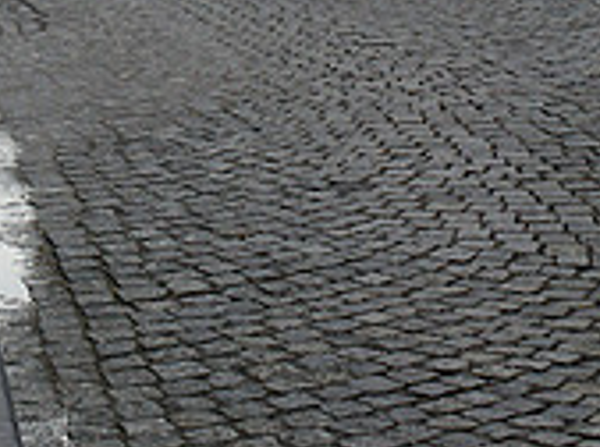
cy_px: -415
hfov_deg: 14.0
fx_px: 2404
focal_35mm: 139
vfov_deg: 9.9
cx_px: -41
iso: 100
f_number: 6.3
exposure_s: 1/80
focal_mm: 28
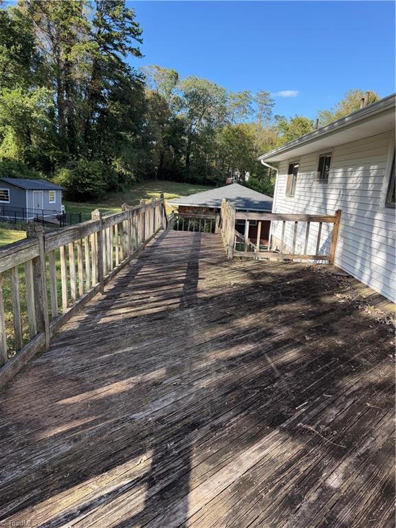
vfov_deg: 71.6
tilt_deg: -12.2
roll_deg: -3.8
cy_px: 264
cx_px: 198
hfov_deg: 56.8
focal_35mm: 24
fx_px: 366
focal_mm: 6.76
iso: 100
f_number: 1.78
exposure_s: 1/1361
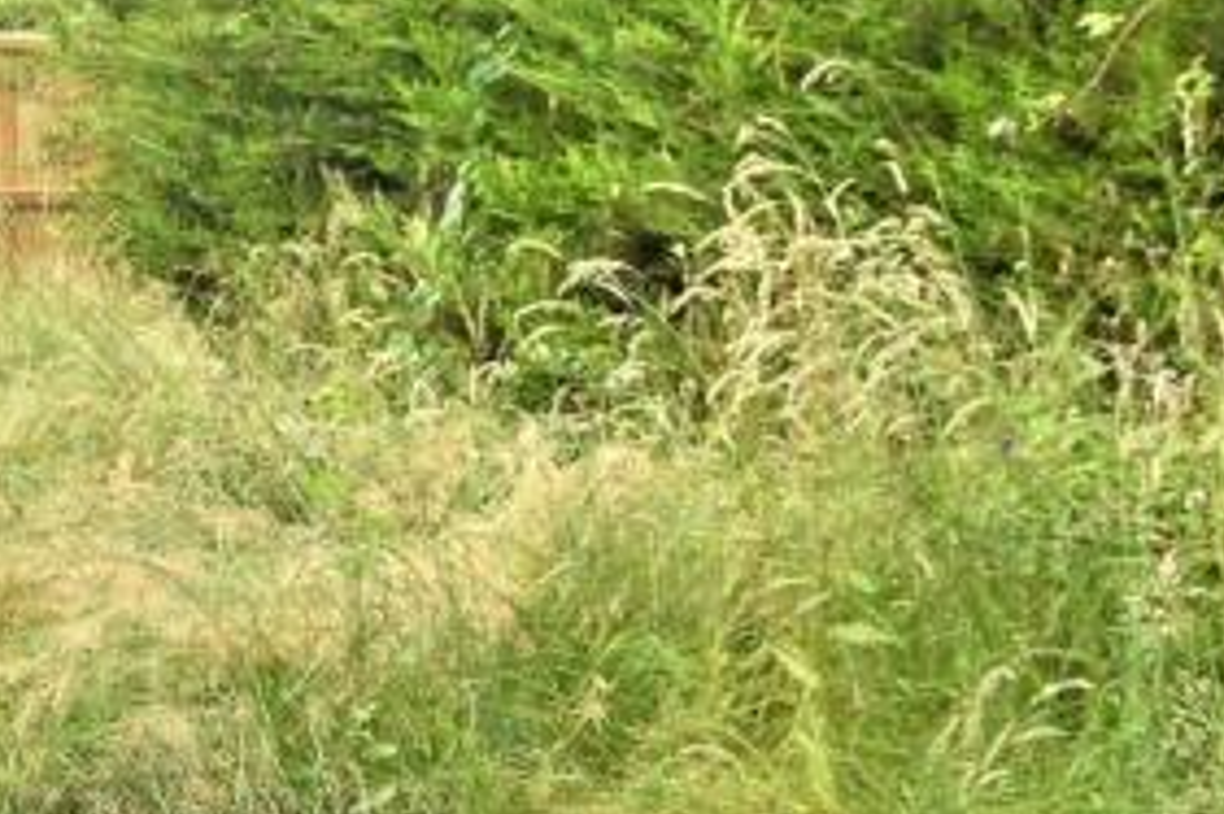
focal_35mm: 70
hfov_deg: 27.5
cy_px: 207
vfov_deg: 19.3
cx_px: 59
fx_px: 2379
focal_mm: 20
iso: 100
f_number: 5.6
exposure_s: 1/200
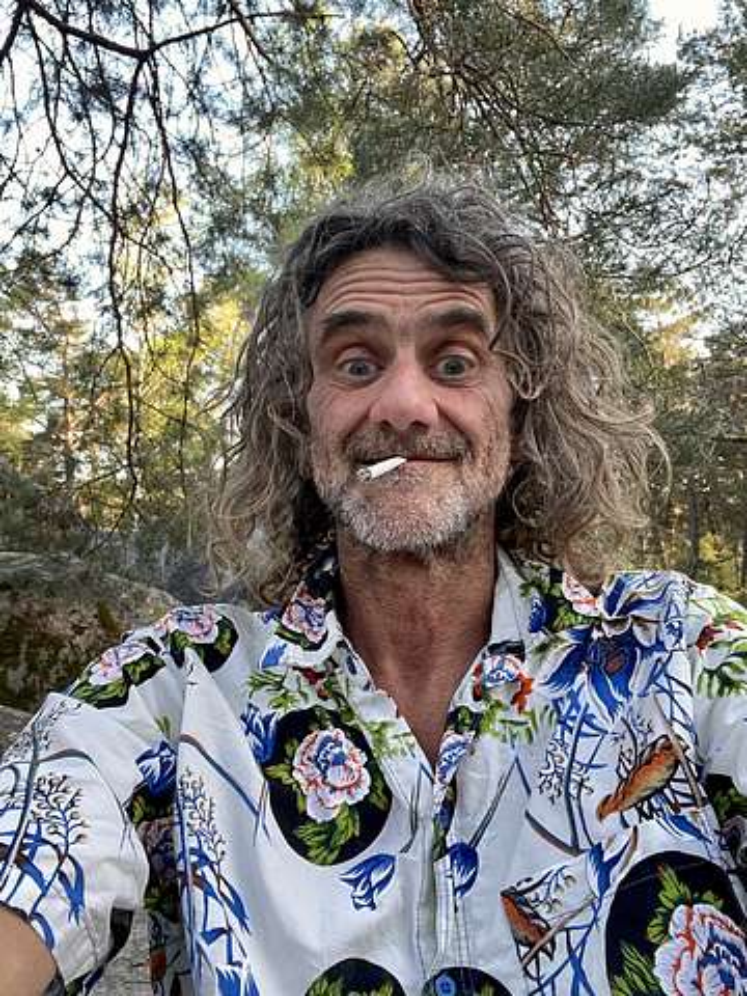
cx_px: 374
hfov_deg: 46.8
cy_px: 498
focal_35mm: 30
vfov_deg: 60.0
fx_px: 863
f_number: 2.2
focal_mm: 2.71
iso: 100
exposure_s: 1/60
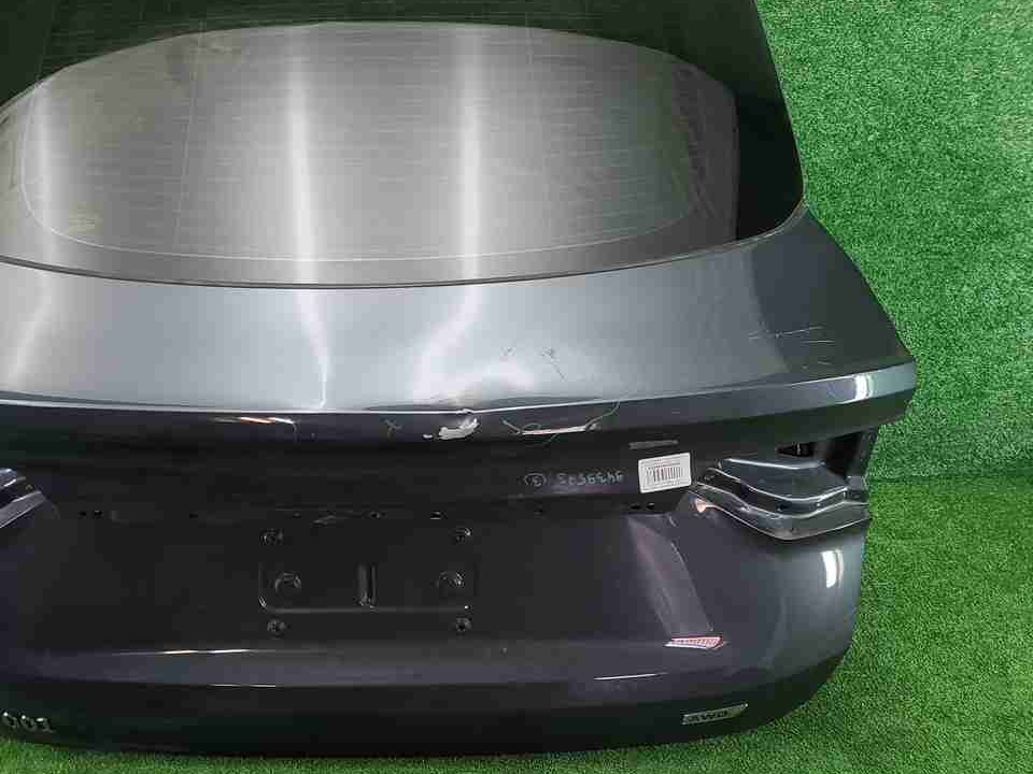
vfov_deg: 36.8
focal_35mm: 39
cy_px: 334
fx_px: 1164
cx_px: 362
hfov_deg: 47.2
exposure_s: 1/50
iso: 111
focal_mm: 5.4
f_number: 1.8
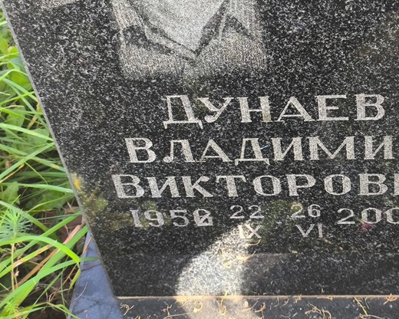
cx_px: 294
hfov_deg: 25.1
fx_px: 886
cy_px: 117
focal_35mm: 75
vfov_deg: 20.4
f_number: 1.7
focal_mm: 4.71
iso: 50
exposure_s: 1/144
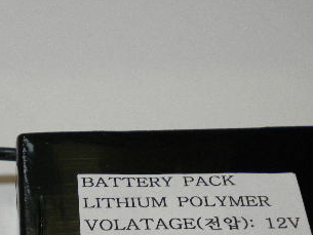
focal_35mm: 109
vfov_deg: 13.5
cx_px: 89
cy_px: 218
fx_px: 986
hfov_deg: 18.0
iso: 354
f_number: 3.9
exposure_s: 1/60
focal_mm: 9.3
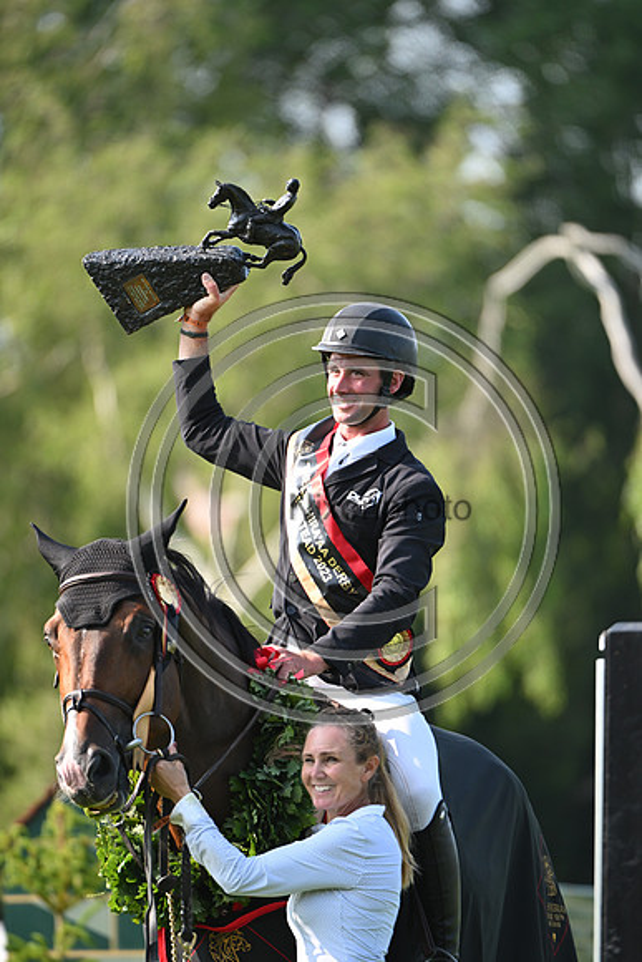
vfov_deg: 5.2
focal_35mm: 400
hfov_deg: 3.4
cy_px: 481
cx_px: 321
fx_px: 10693
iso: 800
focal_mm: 400
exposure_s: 1/1250
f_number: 4.5
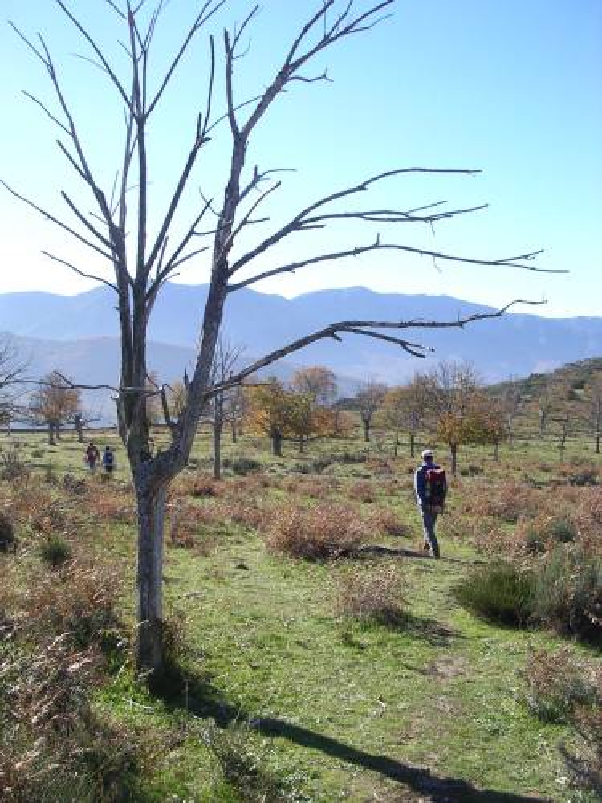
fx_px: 881
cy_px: 402
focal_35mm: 38
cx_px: 301
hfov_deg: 37.7
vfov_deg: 49.0
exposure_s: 1/507
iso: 100
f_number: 2.8
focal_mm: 5.8
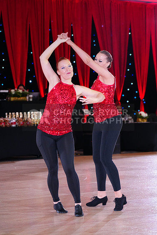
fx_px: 686
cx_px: 78
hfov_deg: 13.0
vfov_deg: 19.5
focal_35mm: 105
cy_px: 118
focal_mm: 105
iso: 2500
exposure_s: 1/250
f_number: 4
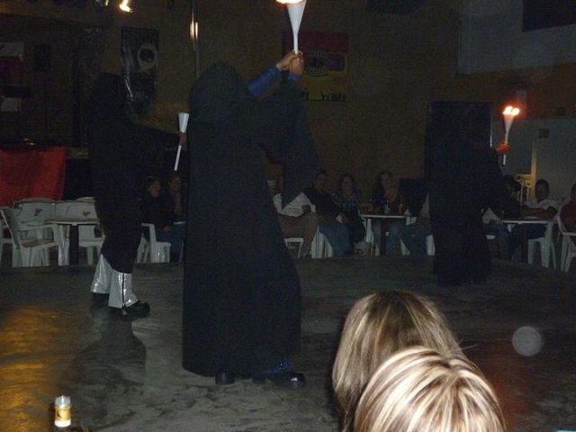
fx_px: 932
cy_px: 216
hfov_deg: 34.3
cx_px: 288
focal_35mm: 56
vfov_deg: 26.1
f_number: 3.6
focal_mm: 9.9
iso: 640
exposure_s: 1/8
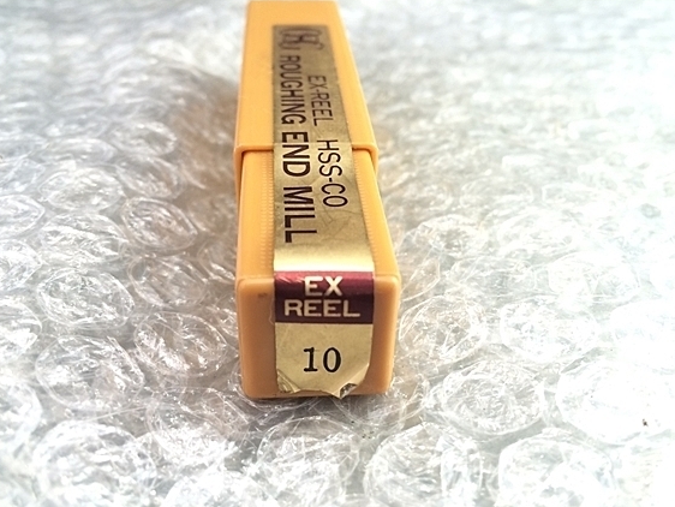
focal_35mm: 33
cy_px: 285
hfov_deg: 55.3
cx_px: 328
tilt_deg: -37.4
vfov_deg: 42.9
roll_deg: +1.9
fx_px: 644
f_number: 2.2
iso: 80
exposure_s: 1/30
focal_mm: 4.15
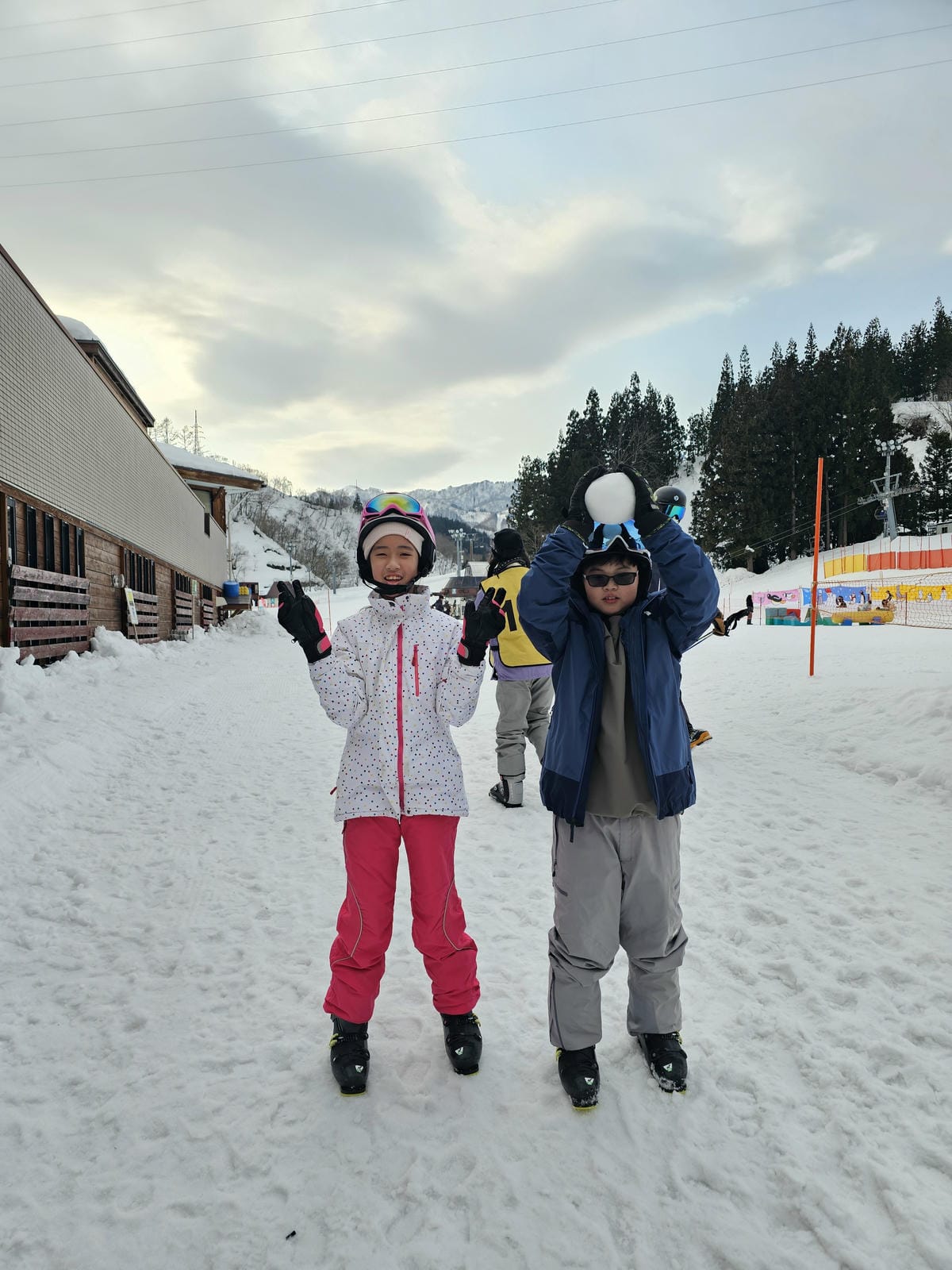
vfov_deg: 73.9
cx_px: 476
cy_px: 635
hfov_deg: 58.9
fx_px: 843
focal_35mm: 23
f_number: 1.7
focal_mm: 6.3
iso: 10
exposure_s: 1/329
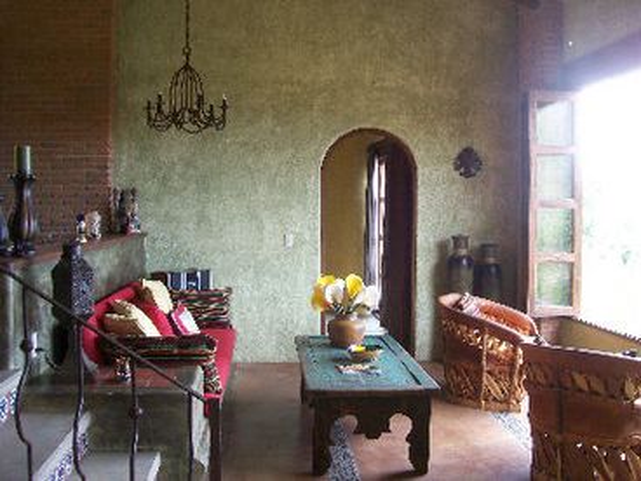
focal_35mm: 36
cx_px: 320
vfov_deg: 39.7
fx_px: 667
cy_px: 240
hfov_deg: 51.4
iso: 80
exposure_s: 1/49.4
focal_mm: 6
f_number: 2.7
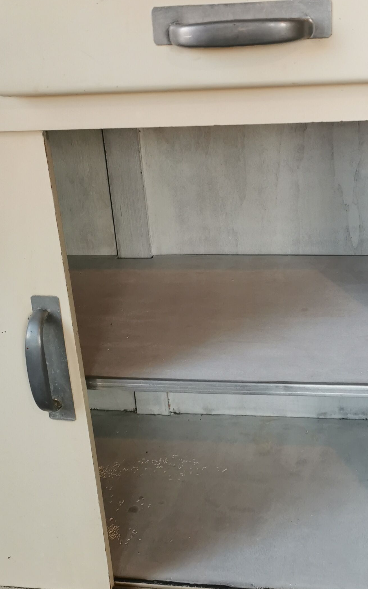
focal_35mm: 50
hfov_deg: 25.8
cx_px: 227
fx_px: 802
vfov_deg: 40.1
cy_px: 236
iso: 125
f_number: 1.6
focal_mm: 5.56
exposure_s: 1/60
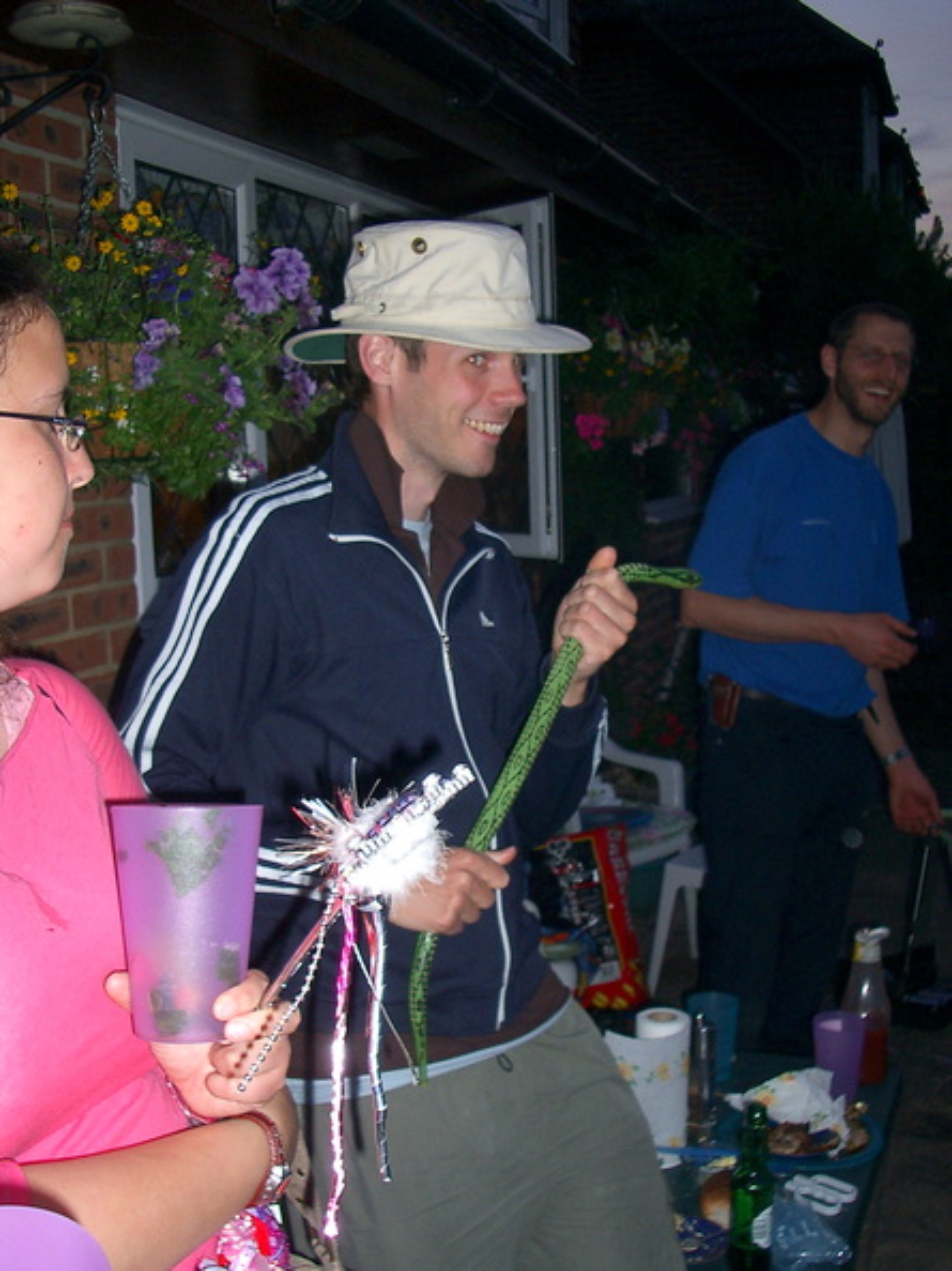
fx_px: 1505
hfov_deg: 35.1
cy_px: 636
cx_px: 476
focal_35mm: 41
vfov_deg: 45.8
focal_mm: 6.8
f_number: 2.8
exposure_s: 1/40
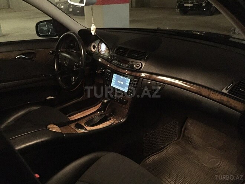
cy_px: 92
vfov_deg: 48.2
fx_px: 205
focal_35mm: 29
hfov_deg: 61.7
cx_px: 122
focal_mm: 4.15
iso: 2000
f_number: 2.2
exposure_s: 1/17
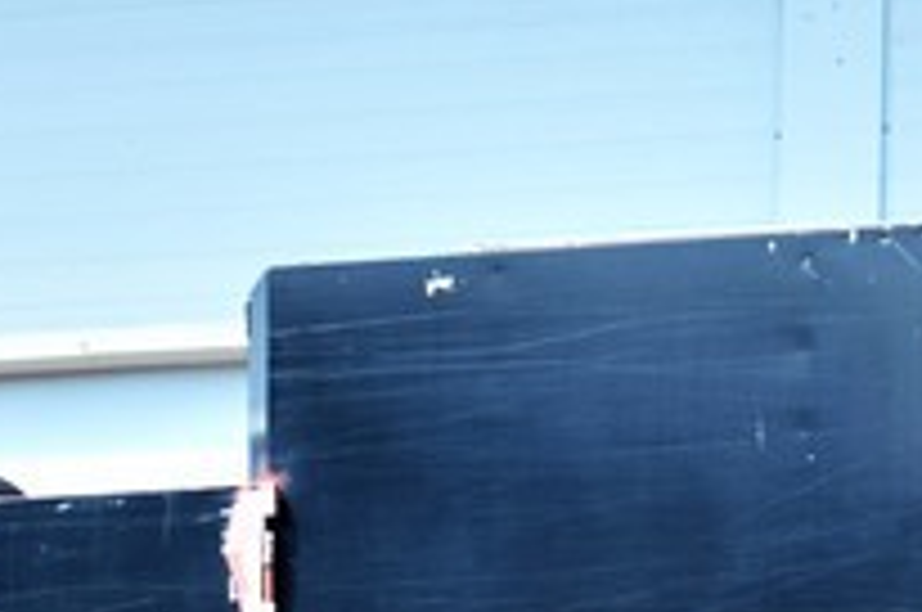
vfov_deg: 5.6
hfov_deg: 8.8
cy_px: 1688
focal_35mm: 234
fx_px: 5987
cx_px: 256
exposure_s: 1/250
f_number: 7.1
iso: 125
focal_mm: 25
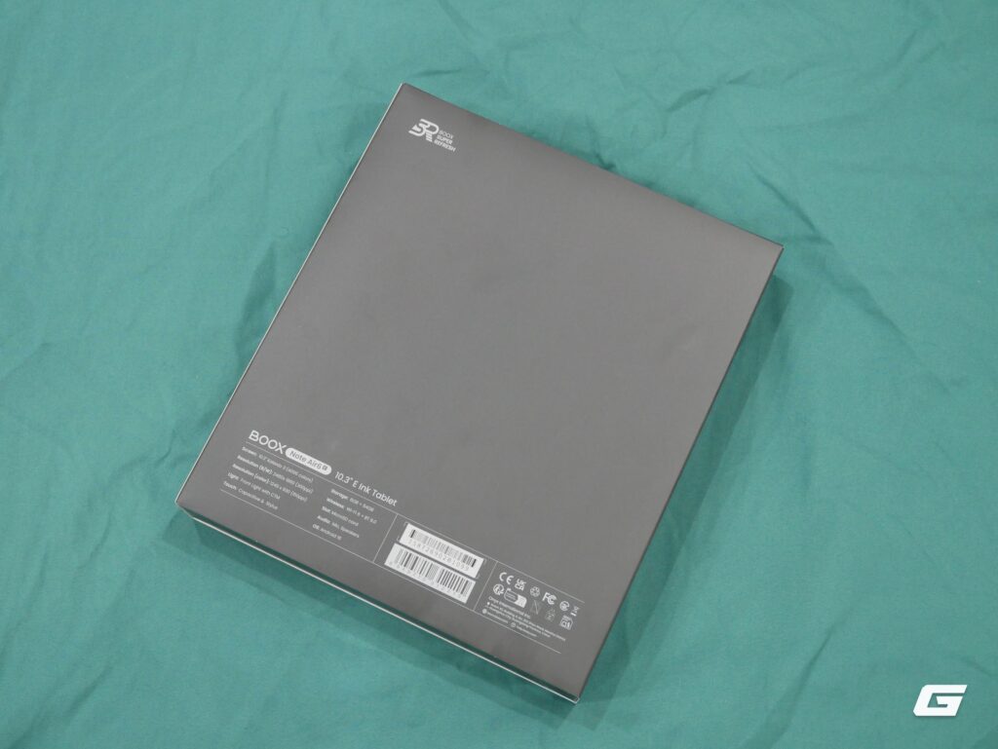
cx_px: 499
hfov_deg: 35.5
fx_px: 1558
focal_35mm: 54
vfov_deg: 27.1
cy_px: 374
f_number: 5.2
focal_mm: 27
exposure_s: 1/60
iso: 1600
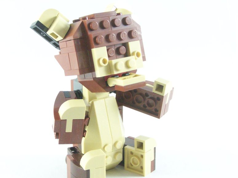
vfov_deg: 19.9
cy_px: 96
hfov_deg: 26.3
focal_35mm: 74
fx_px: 509
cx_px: 108
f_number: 4
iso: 400
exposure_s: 1/60
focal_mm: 9.3
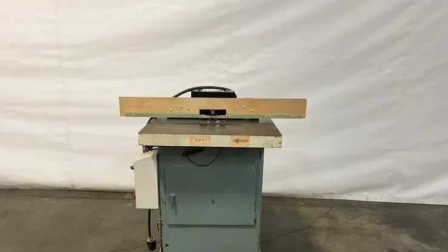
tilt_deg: -16.7
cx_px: 222
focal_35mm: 32
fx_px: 380
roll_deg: -1.1
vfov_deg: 36.4
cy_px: 163
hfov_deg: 61.0
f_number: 1.8
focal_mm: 3
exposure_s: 1/60
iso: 200
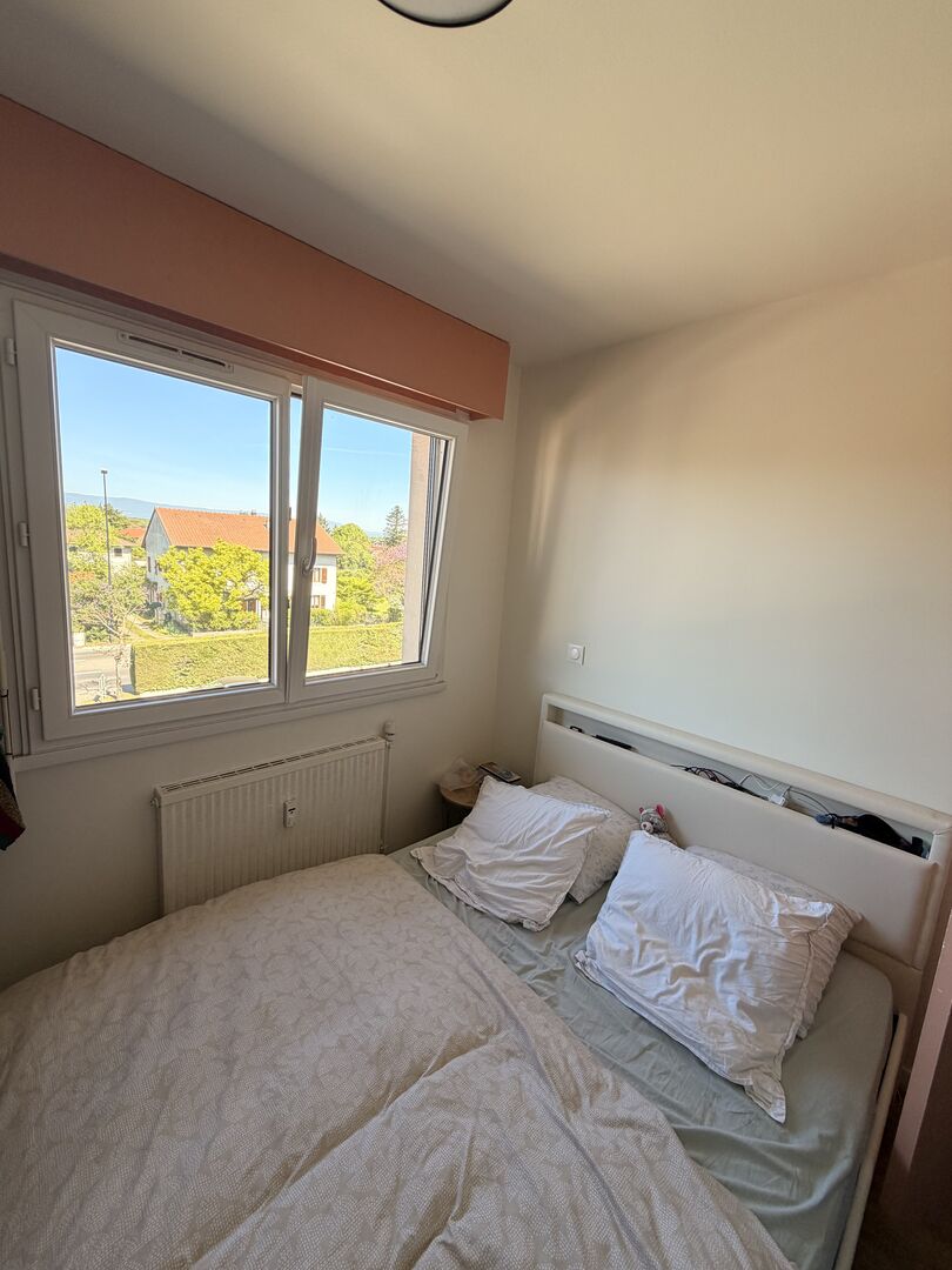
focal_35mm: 14
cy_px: 635
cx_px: 476
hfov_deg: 85.7
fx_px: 513
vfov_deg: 102.1
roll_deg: -4.7
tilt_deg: -9.2
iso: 80
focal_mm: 2.22
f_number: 2.2
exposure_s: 1/121
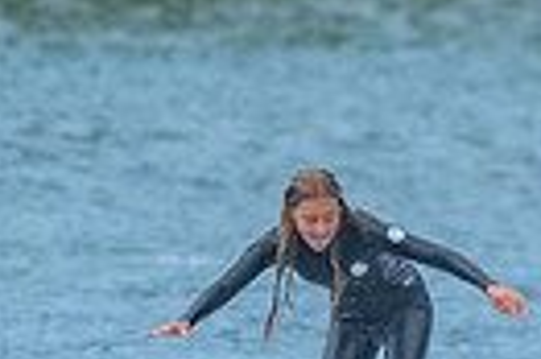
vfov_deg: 0.5
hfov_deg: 0.8
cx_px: 357
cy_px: 348
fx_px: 40779
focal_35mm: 2717
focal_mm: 500
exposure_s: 1/2000
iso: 320
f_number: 5.6
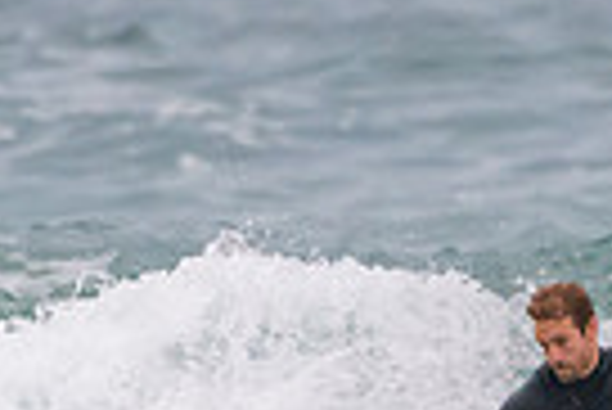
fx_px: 44519
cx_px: 516
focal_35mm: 2616
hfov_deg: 0.8
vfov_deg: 0.5
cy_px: 530
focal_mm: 500
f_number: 5.6
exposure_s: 1/1250
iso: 1800
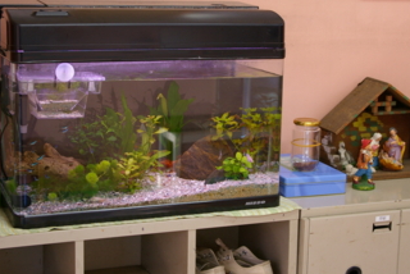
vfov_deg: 18.2
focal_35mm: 75
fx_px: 855
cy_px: 115
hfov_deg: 27.0
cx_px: 217
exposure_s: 1/30
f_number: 4.5
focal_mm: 40
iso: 400
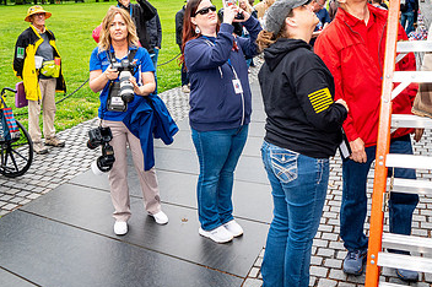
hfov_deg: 46.4
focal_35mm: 42
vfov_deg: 31.4
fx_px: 504
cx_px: 211
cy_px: 78
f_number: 8
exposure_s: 1/640
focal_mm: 25.5
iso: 1000
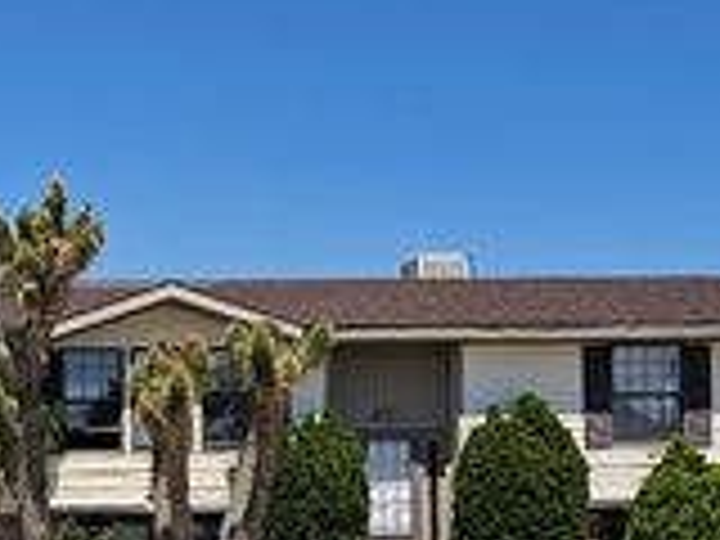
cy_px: 497
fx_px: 1498
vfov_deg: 20.0
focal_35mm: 72
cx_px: 81
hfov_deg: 26.2
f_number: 1.7
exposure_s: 1/1476
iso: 10
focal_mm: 6.3
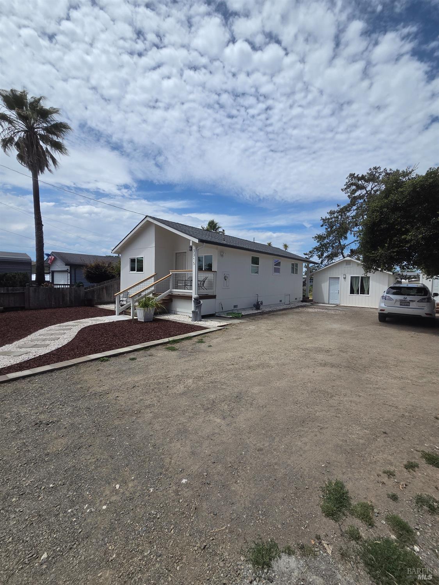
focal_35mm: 13
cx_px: 220
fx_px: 220
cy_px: 292
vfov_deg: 106.2
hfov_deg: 89.9
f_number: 2.2
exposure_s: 1/6292
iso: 100
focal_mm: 2.2
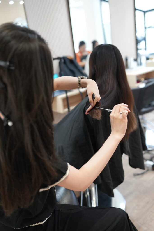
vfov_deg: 54.4
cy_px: 116
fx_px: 224
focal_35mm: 35
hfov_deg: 37.9
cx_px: 77
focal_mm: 35
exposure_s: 1/250
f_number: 2
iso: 1600
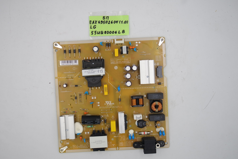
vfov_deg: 29.9
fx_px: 297
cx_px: 119
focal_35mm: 45
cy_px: 80
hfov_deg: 43.6
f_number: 5
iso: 160
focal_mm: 17
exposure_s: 1/125
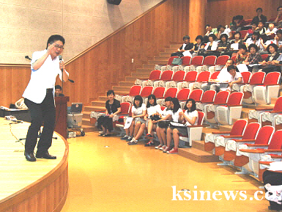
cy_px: 98
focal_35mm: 60
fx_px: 489
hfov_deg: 32.2
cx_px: 144
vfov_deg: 24.4
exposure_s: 1/60
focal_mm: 32
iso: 400
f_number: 4.2
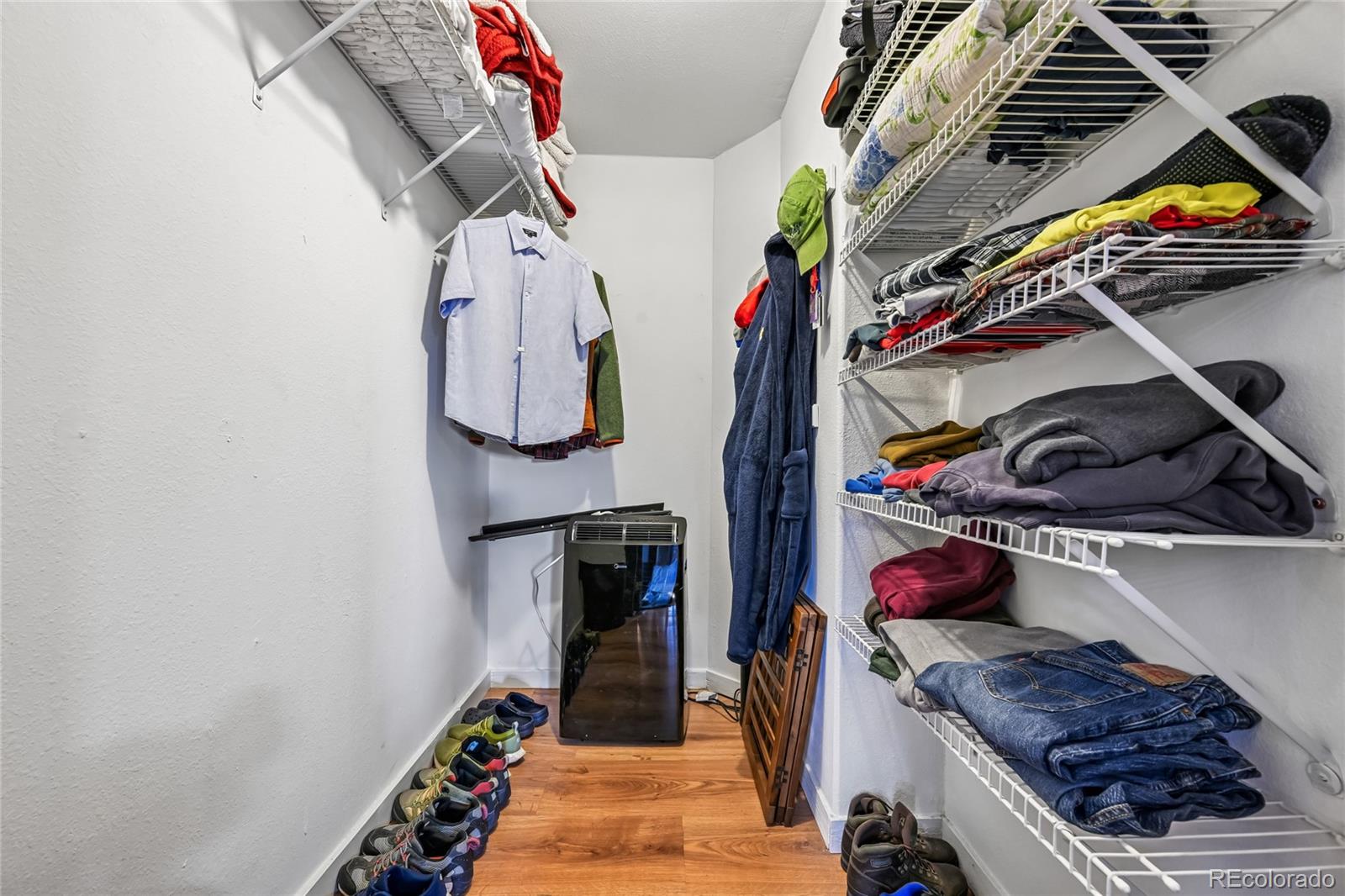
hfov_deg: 104.3
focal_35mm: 14
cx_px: 672
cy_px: 448
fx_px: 523
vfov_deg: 81.2
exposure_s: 1/4
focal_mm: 14
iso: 400
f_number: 9
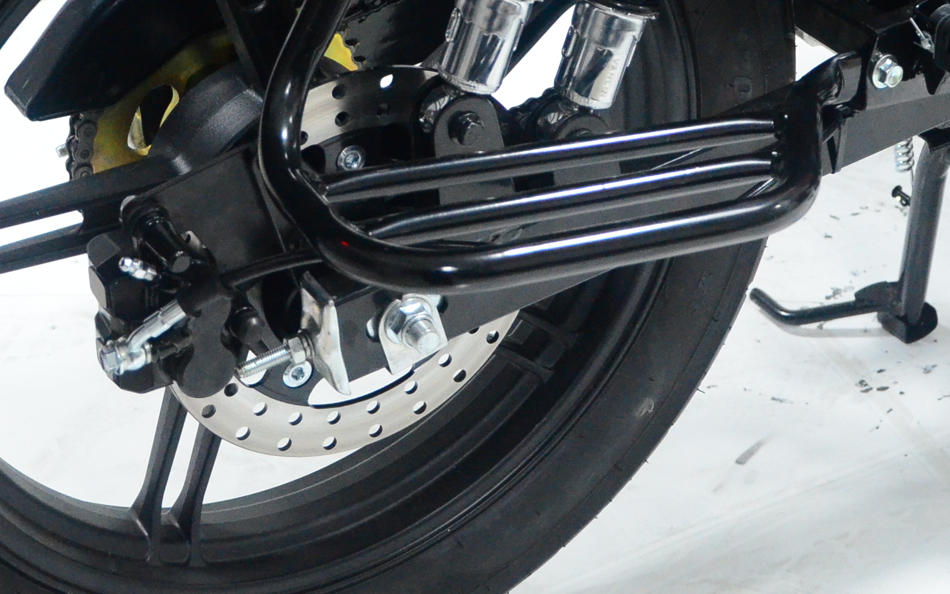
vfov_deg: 13.9
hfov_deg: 22.3
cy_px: 10
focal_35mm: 93
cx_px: 533
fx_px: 2408
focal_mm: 26
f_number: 4
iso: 3200
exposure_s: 1/500
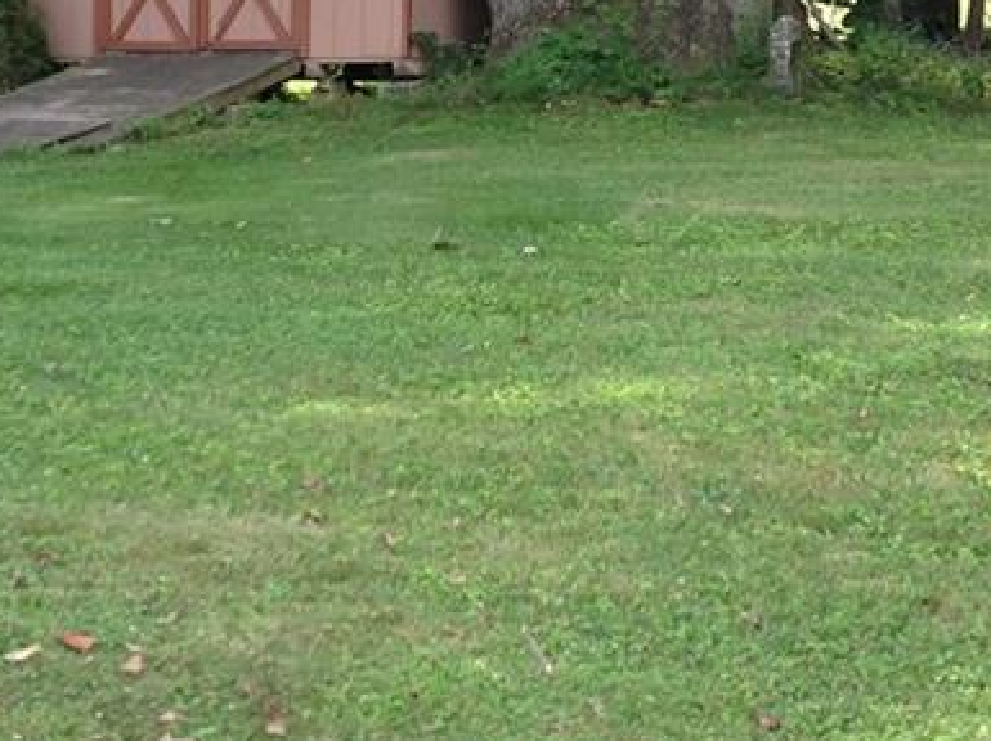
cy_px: 154
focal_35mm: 93
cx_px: 394
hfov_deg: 21.1
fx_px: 2660
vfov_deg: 15.8
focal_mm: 4.28
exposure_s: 1/305
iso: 50
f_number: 2.4
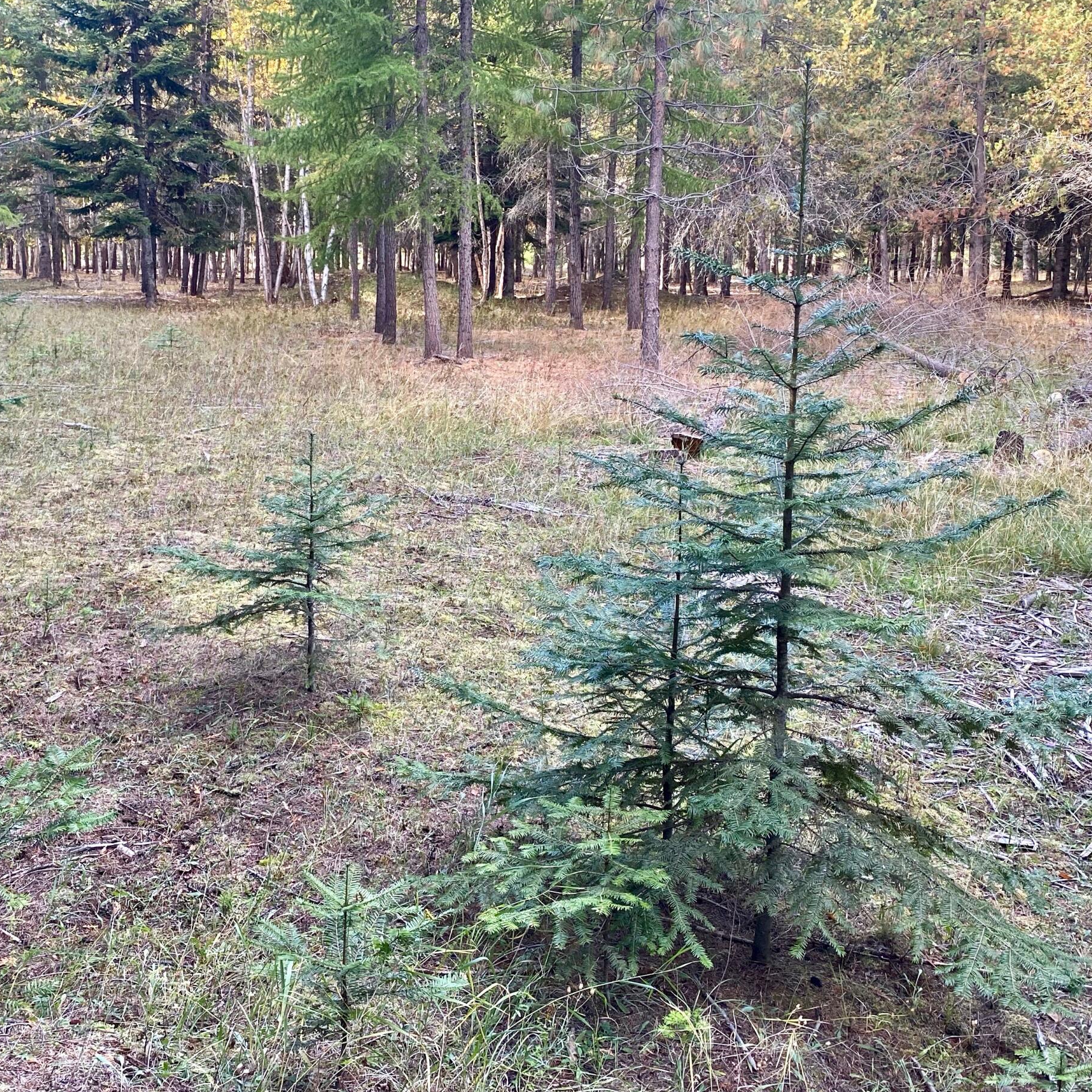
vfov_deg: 43.6
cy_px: 430
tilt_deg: -7.9
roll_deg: -0.2
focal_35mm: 38
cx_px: 454
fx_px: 1356
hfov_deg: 43.7
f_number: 1.8
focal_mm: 4.25
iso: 64
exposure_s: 1/122
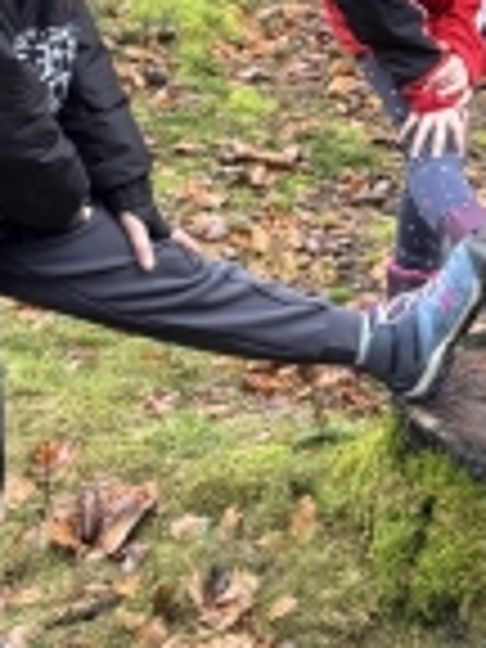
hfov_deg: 14.5
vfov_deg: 19.2
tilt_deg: -19.6
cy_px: 45
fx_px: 1872
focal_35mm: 100
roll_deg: +0.5
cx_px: 490
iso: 250
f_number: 1.78
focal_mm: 6.86
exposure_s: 1/60
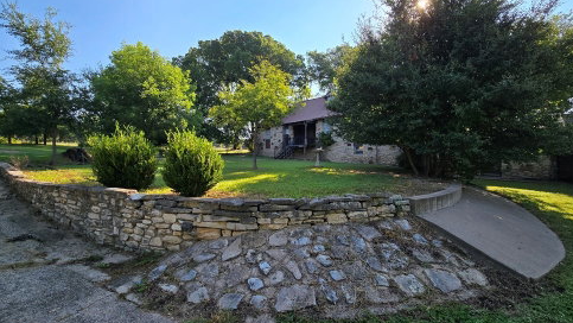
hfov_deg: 102.9
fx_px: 228
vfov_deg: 70.6
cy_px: 156
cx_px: 275
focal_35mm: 15
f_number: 2.2
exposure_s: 1/1151
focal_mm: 2.2
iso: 50
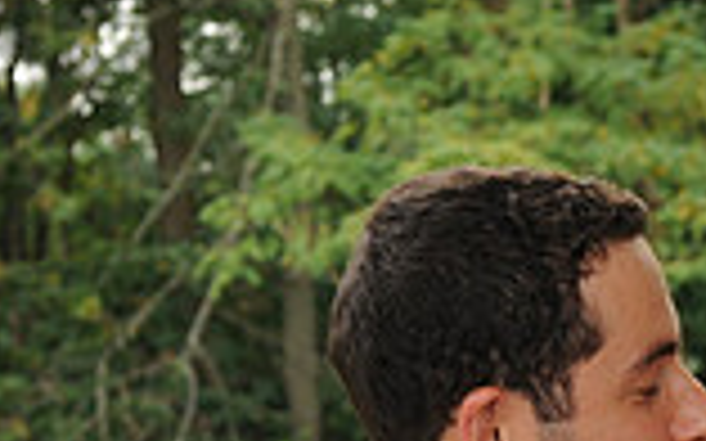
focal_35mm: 196
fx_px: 3770
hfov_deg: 10.7
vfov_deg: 6.6
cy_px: 770
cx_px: 580
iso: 500
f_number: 5.6
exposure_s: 1/125
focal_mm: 52
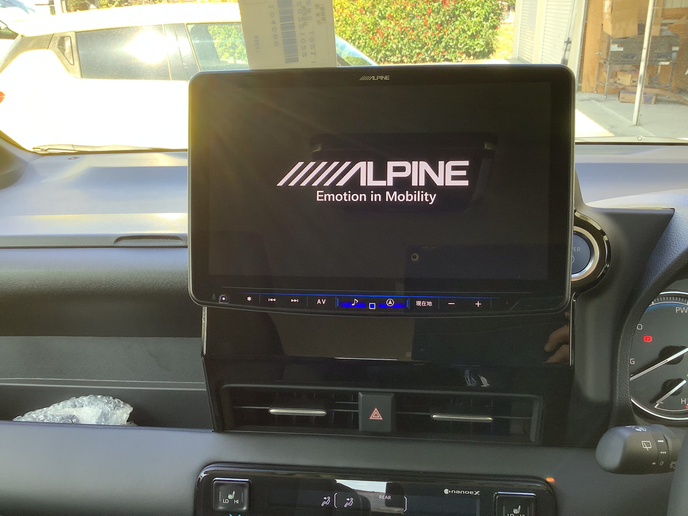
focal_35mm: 31
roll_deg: +1.1
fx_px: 616
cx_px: 344
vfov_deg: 45.4
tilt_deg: -23.9
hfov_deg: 58.4
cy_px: 258
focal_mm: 3.3
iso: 64
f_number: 2.4
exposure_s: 1/120
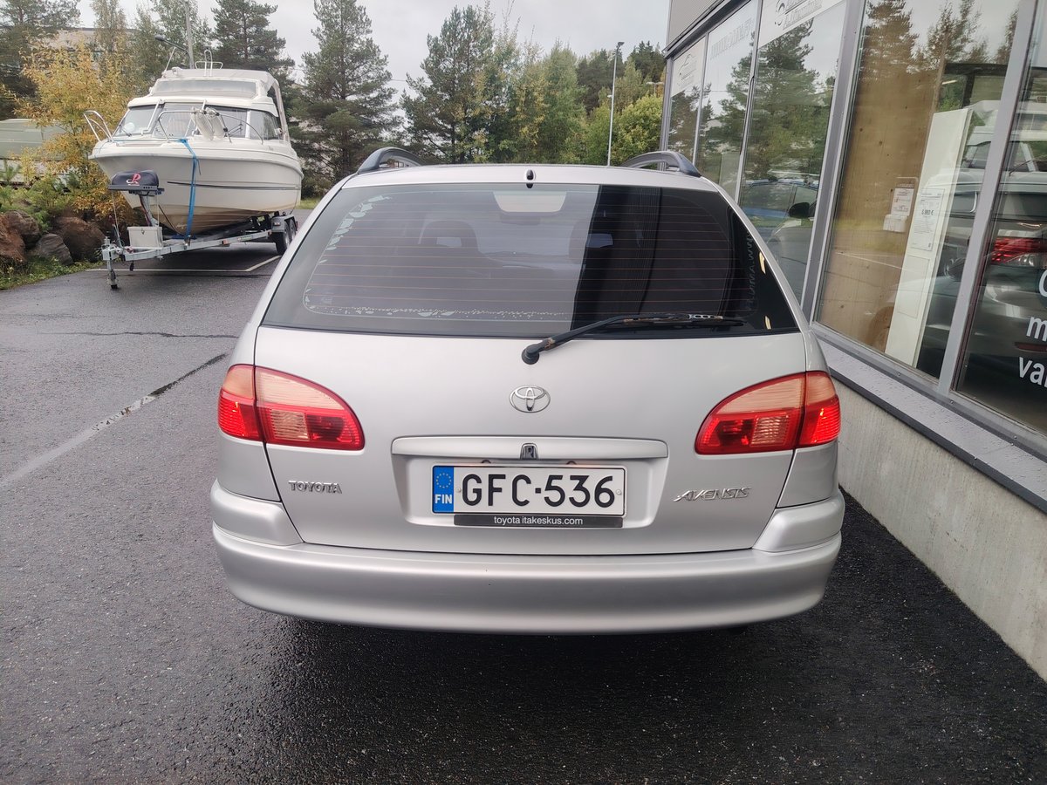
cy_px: 392
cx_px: 524
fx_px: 726
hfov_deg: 71.6
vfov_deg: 56.8
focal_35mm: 24
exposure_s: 1/110
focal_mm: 5.25
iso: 100
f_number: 1.75
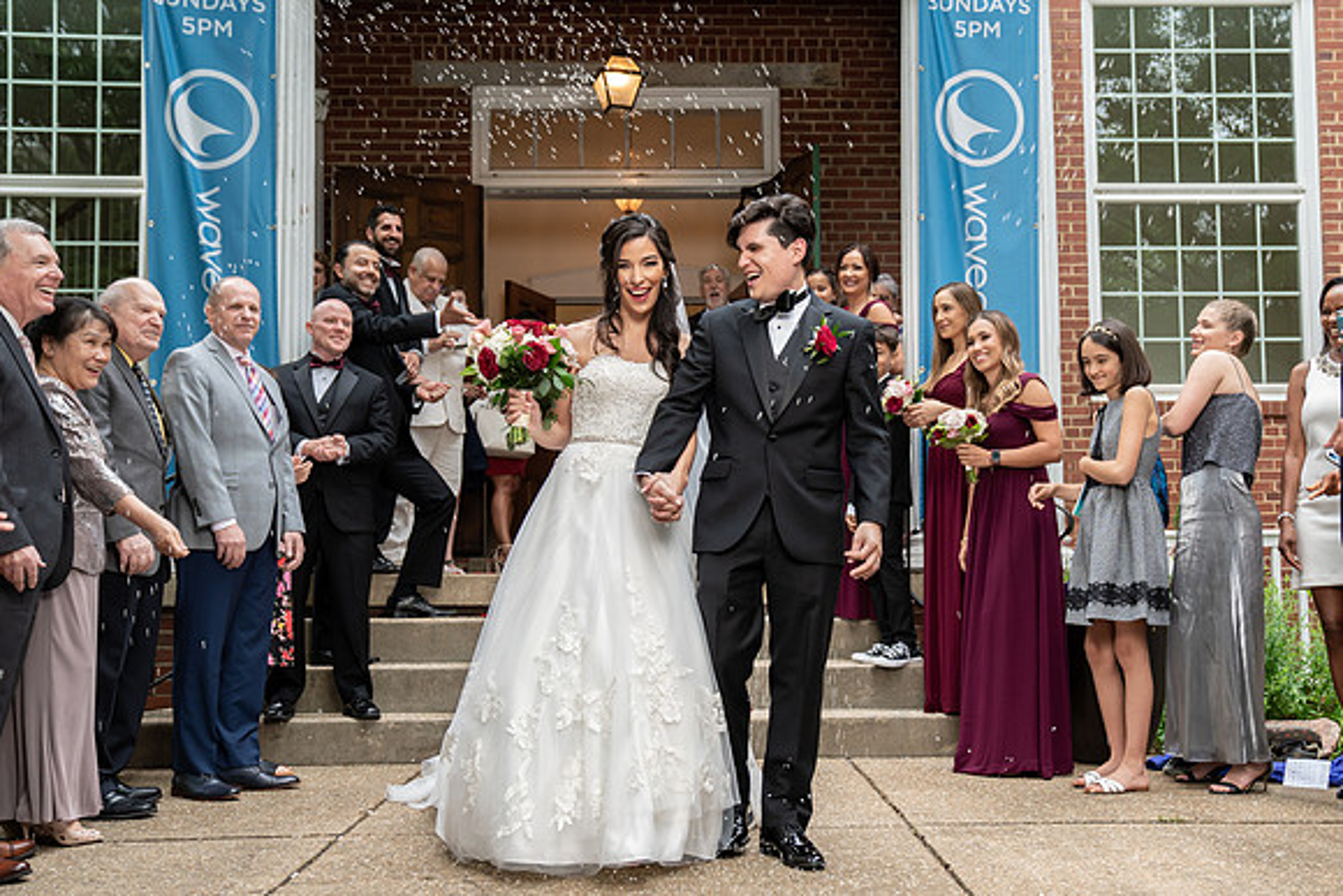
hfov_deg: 49.7
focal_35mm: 39
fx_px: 1447
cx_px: 759
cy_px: 507
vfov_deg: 34.4
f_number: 4
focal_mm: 34
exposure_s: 1/250
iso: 800
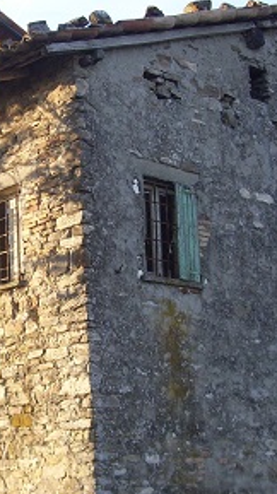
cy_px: 268
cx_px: 53
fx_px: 1008
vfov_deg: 27.5
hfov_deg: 15.5
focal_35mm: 77
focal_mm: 5.7
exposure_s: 1/200
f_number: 2.9
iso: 80
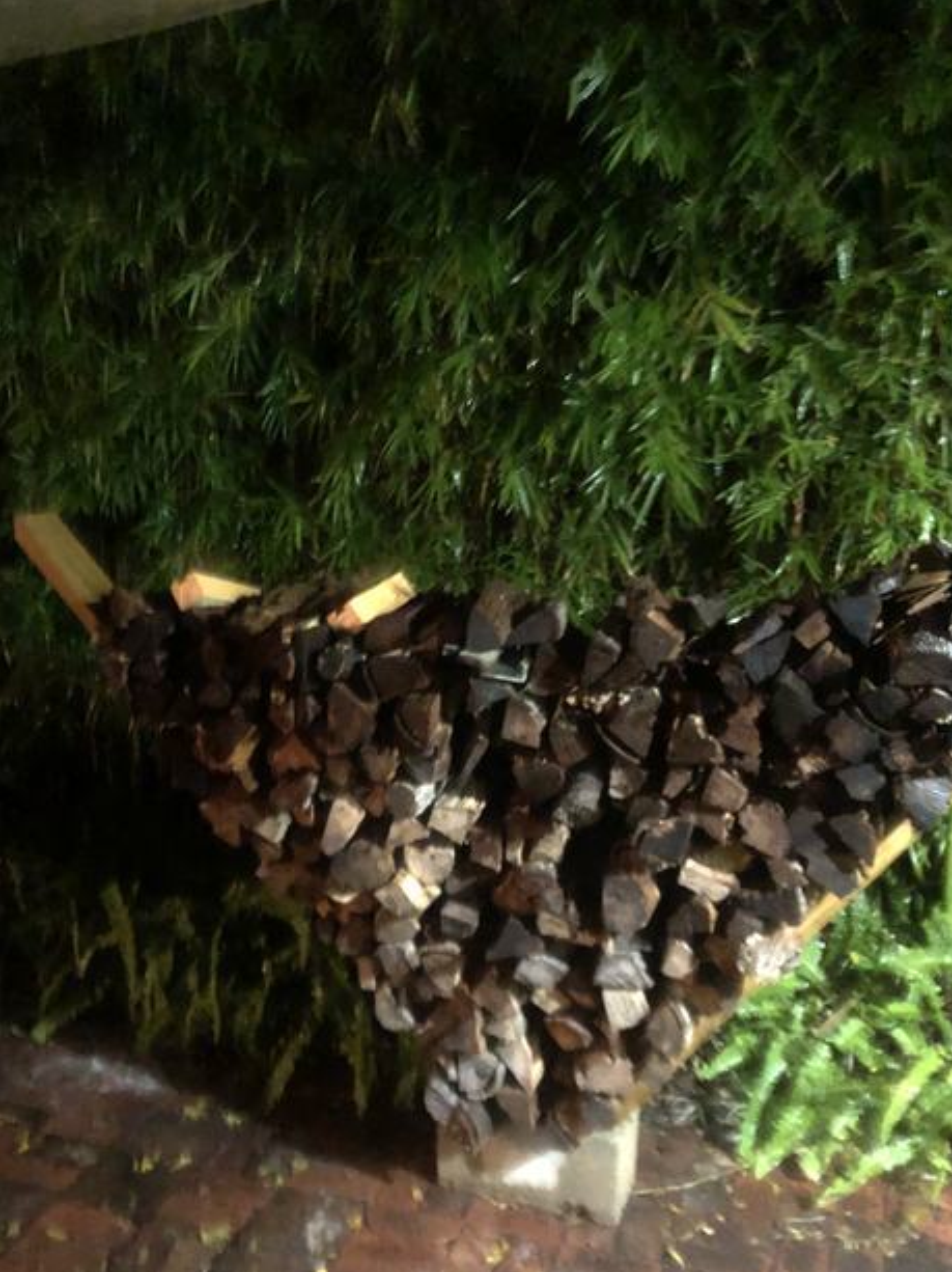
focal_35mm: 32
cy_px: 718
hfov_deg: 44.1
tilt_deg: -8.0
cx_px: 441
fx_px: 1175
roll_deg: -1.8
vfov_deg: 56.7
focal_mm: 4
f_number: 1.8
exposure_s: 1/4
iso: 2000
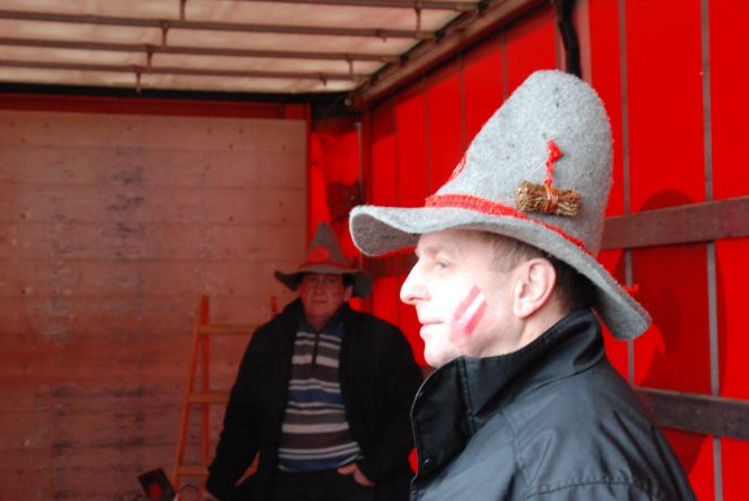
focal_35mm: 81
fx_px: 1678
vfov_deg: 17.0
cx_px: 425
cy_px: 263
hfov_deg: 25.1
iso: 1400
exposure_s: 1/30
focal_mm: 45
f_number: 8
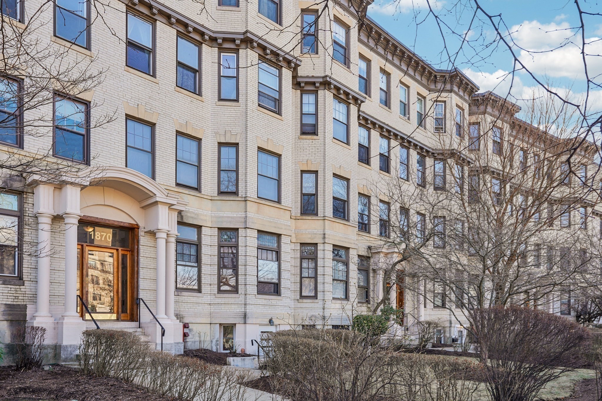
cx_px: 301
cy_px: 200
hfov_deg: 69.4
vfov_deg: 49.5
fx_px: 435
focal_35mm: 26
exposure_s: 1/50
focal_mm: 26
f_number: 8
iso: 100
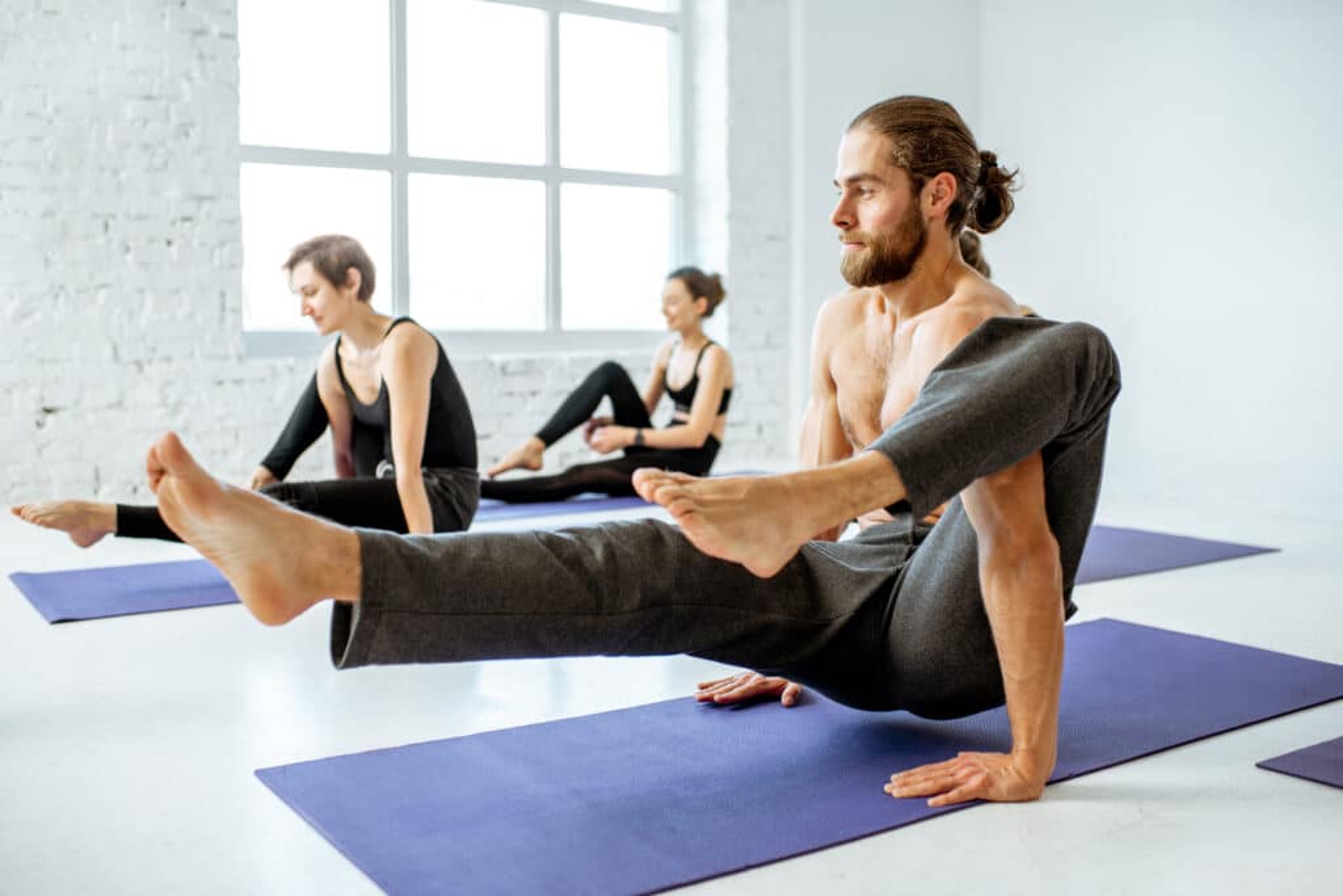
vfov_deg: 37.9
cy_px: 448
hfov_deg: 54.4
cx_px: 672
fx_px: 1306
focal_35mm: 35
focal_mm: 35
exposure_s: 1/200
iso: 200
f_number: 2.2
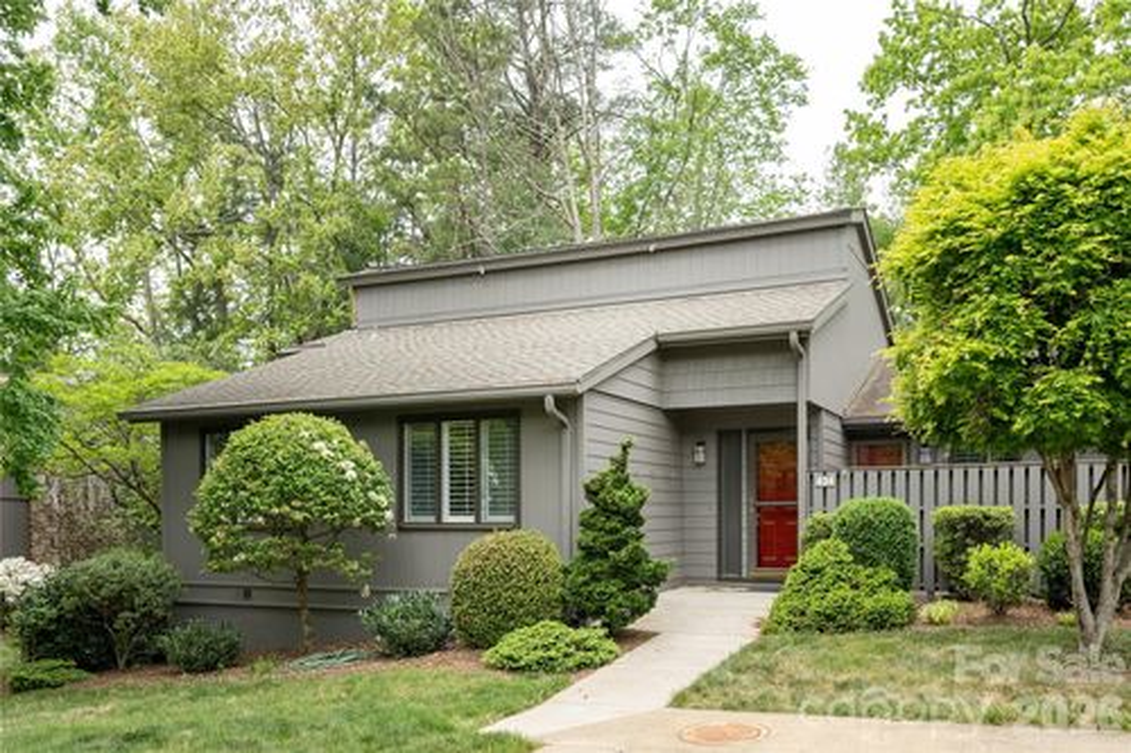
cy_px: 376
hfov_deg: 72.6
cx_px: 566
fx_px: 769
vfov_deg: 52.2
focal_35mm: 24
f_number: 7.1
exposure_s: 1/160
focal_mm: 24.5
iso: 250
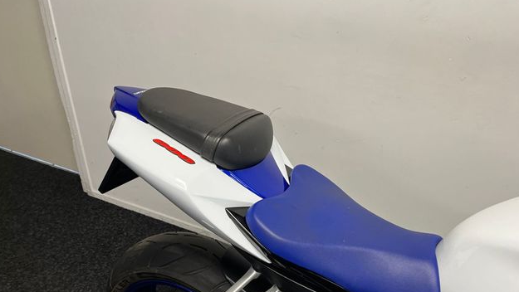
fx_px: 399
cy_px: 190
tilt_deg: -31.6
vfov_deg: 39.8
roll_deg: -1.7
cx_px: 257
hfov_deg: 66.0
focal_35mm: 29
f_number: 1.6
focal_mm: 5.1
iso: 125
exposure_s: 1/100
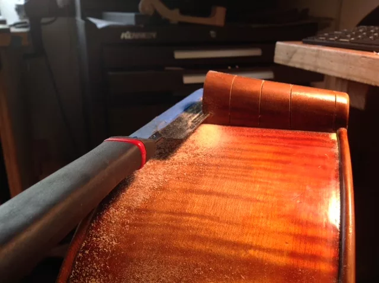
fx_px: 383
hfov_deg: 52.7
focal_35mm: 35
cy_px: 142
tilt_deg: -18.5
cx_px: 190
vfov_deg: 40.6
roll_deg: -0.5
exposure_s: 1/24
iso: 50
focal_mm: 4.28
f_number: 2.4
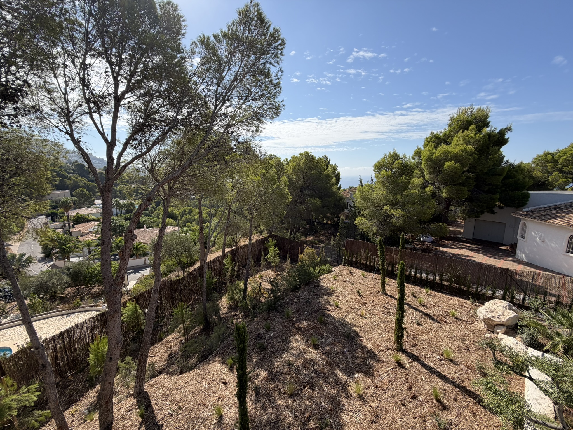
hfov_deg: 102.1
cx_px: 286
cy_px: 215
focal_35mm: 14
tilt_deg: -10.4
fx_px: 232
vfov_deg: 85.7
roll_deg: +0.8
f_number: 2.2
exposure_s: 1/914
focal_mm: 2.22
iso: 25
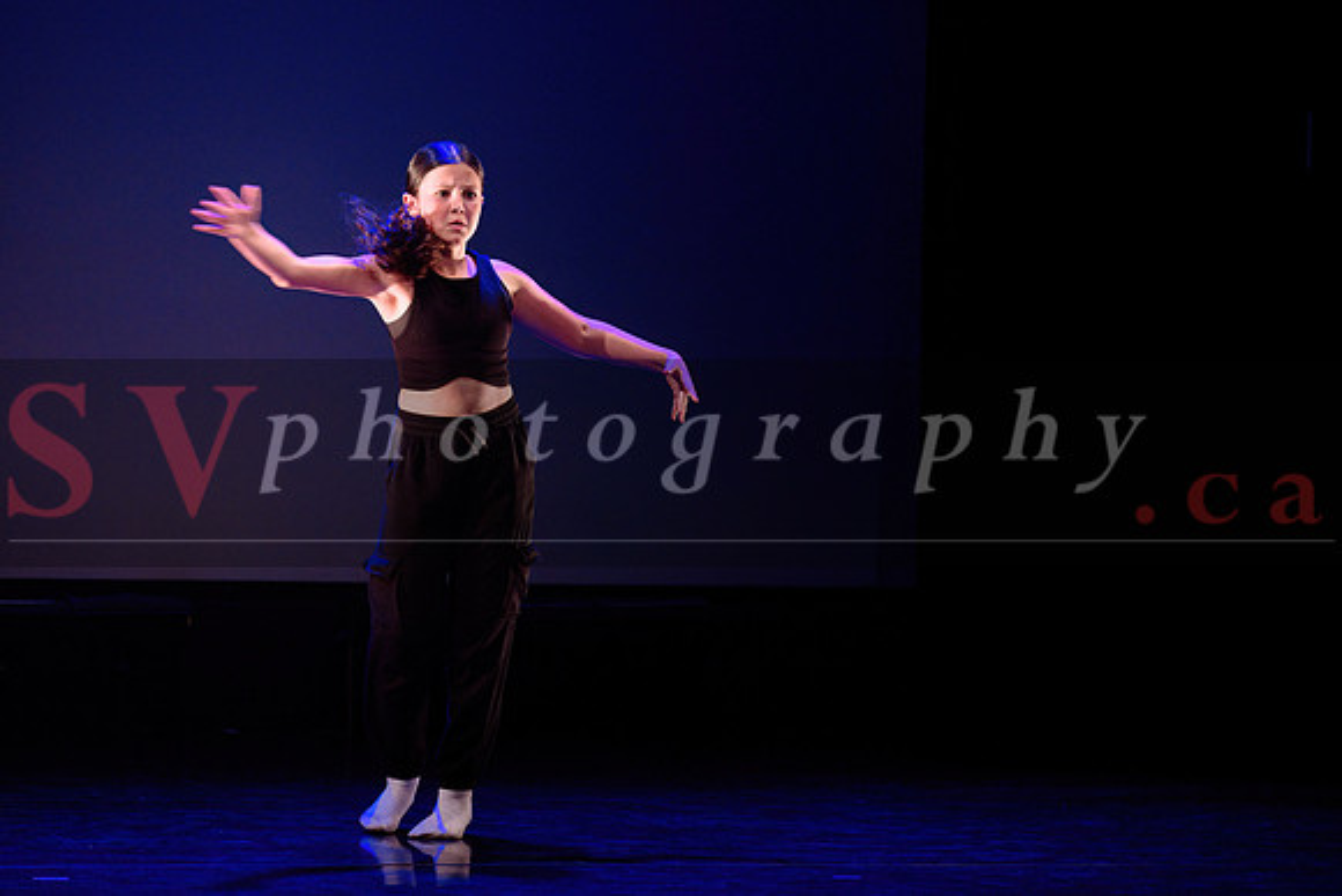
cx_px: 497
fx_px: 7516
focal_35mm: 202
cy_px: 332
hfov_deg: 10.2
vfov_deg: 6.8
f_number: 2.8
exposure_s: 1/200
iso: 1600
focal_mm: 160
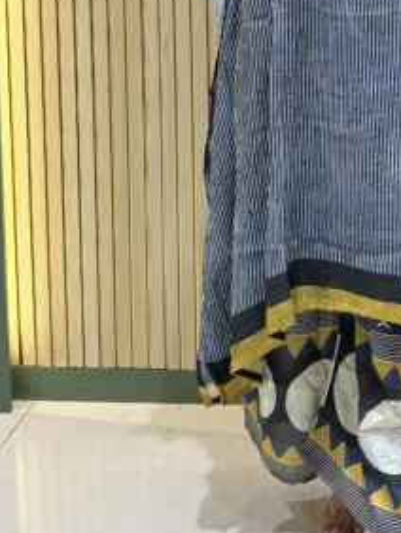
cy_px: 7
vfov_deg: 22.7
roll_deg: +0.4
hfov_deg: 17.5
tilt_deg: -7.6
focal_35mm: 83
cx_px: 367
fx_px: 1280
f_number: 1.6
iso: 40
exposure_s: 1/100
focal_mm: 5.96
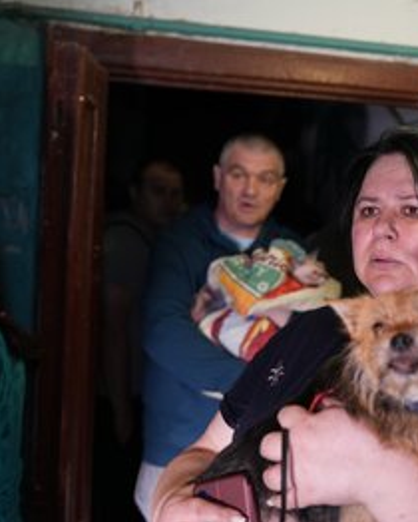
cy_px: 262
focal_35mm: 53
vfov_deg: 35.3
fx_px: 819
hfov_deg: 27.7
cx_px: 364
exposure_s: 1/40
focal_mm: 37
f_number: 2.8
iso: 2000
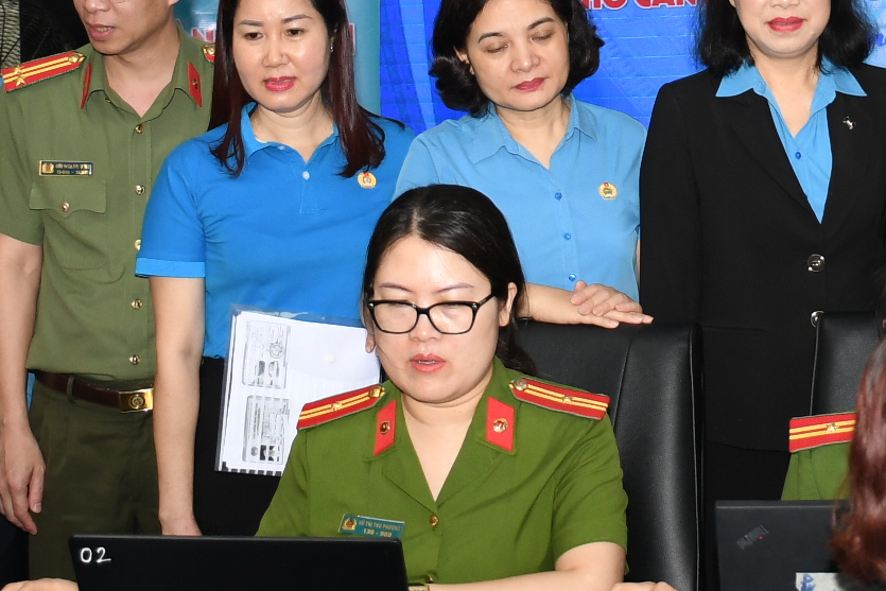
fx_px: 2461
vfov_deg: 13.2
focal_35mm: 100
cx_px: 779
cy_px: -210
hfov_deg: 20.1
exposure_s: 1/200
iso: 320
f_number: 3.5
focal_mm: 20
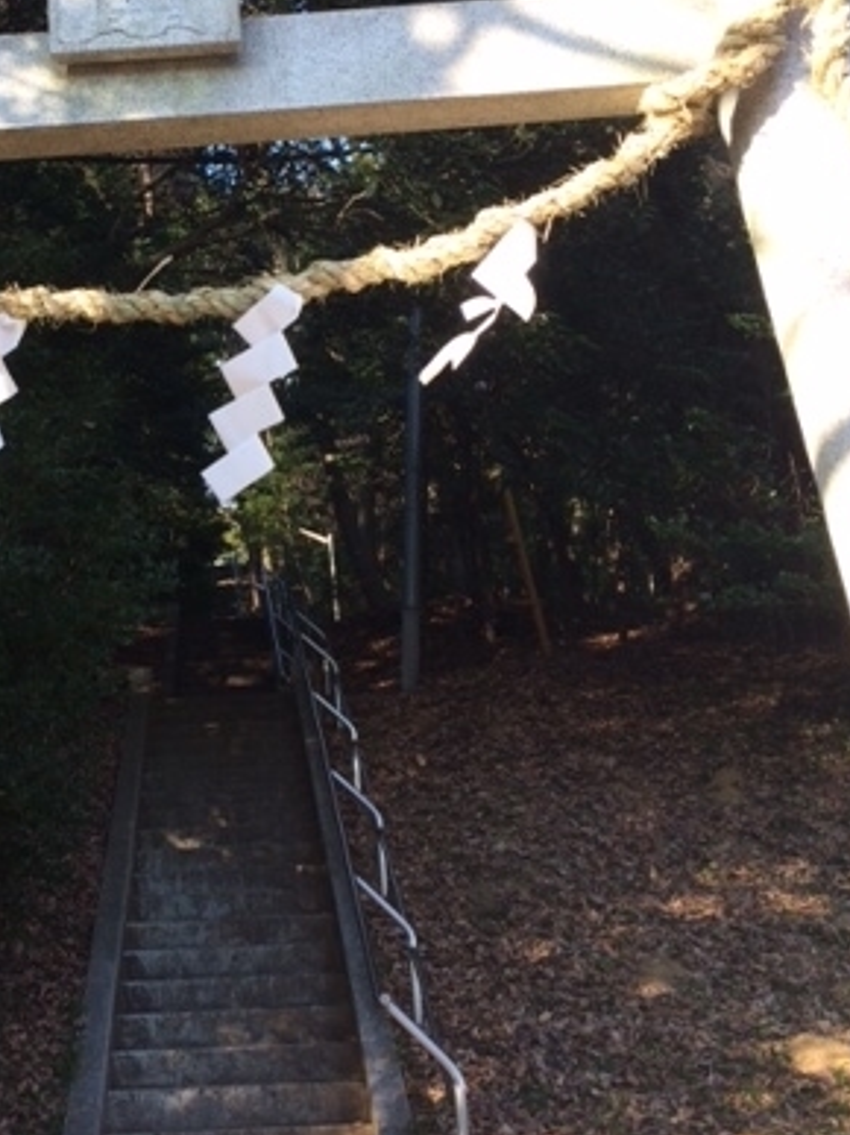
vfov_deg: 39.5
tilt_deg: +17.8
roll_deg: +3.0
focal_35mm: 48
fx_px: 1572
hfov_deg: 29.5
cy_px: 458
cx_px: 161
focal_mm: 4.15
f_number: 2.2
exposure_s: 1/263
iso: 32
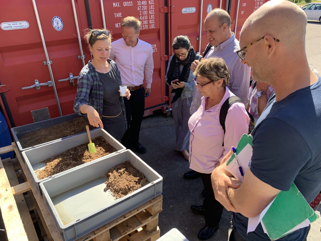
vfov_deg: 53.1
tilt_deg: -29.1
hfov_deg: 67.3
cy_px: 120
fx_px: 241
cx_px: 160
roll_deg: +2.7
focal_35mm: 26
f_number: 1.8
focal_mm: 4.25
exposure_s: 1/327
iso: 25
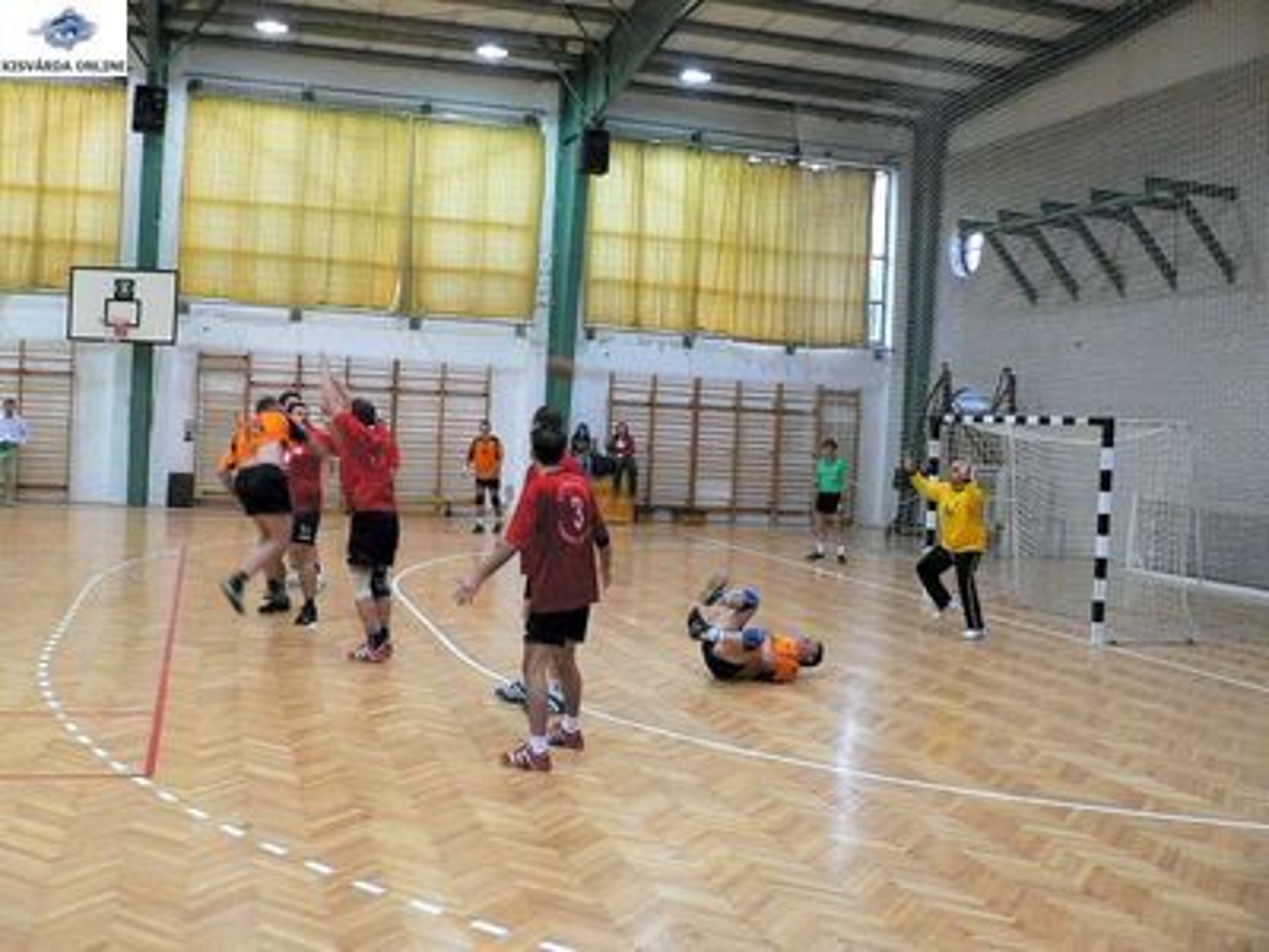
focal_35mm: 35
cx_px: 634
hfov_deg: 52.6
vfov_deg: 40.7
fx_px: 1283
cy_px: 476
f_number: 2.8
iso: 400
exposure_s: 1/60
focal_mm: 6
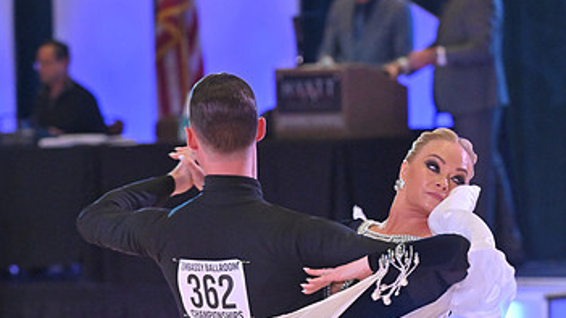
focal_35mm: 286
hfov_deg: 7.5
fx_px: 4290
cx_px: 283
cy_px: 410
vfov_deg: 4.2
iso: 4000
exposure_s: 1/400
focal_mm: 165
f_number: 5.6
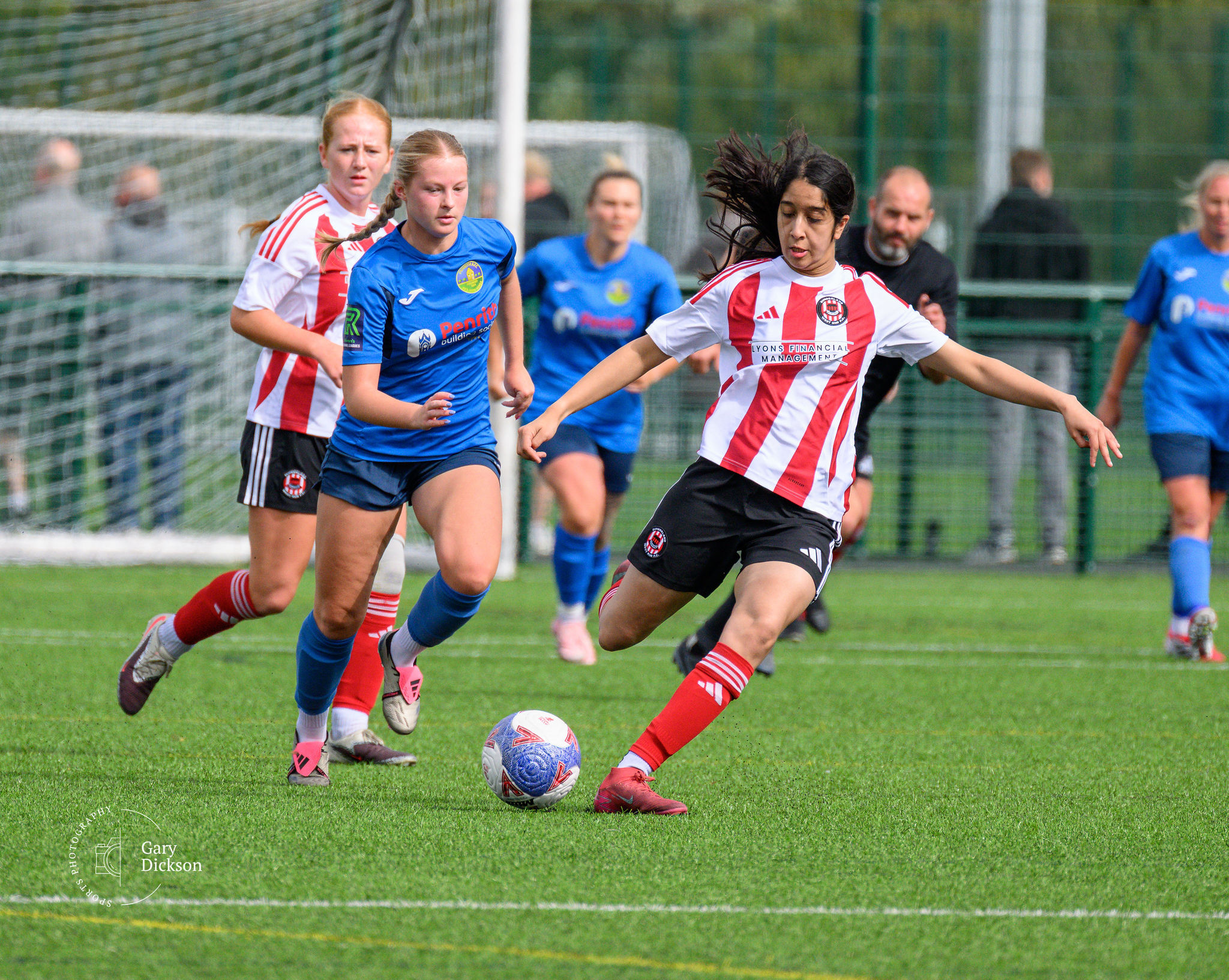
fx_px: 25238
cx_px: 622
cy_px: 273
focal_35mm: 695
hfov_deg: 2.8
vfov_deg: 2.2
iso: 800
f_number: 5.6
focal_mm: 400
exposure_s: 1/2500
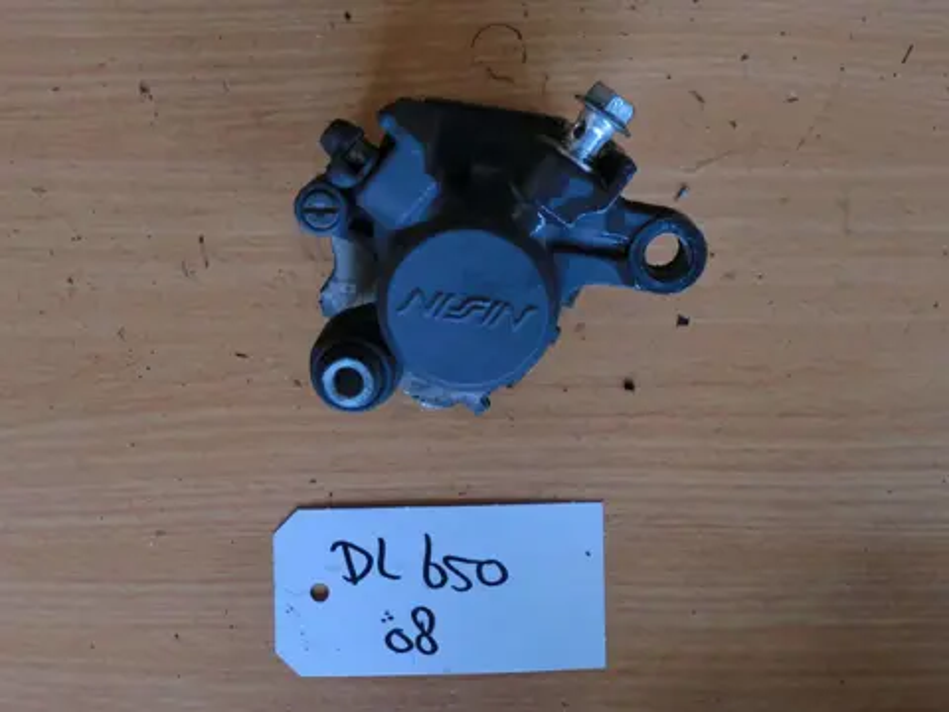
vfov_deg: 44.2
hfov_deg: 56.8
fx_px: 877
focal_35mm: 32
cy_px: 356
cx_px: 474
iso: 64
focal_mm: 5.8
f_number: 3.5
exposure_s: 1/60
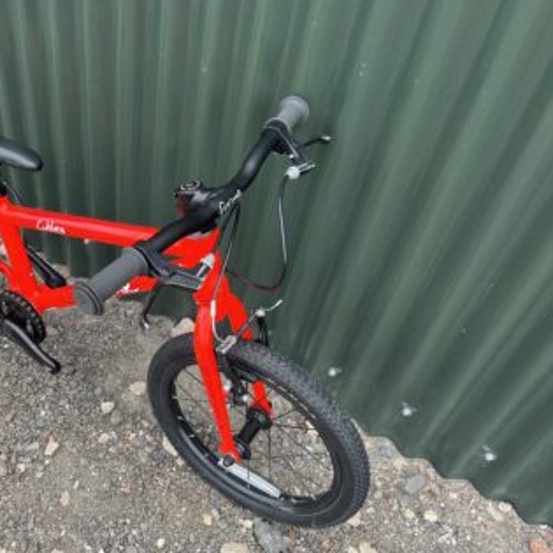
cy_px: 279
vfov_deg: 47.2
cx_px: 142
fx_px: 633
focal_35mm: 35
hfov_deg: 45.7
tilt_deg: -48.3
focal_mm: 5.1
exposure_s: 1/461
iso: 50
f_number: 1.6
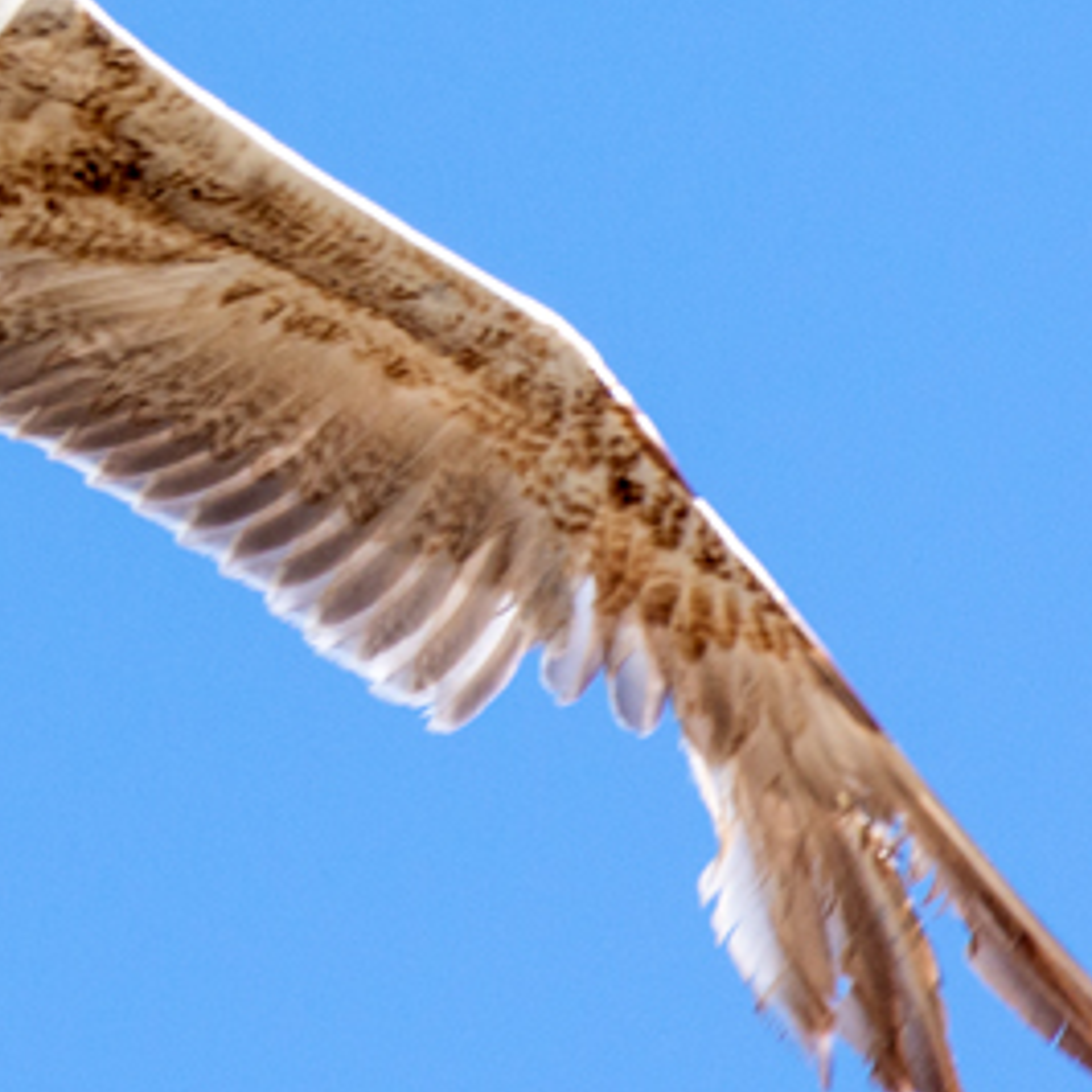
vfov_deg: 0.6
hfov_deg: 0.6
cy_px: -21
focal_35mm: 3014
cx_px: -164
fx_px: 107571
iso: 200
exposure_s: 1/800
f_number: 6.3
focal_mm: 600
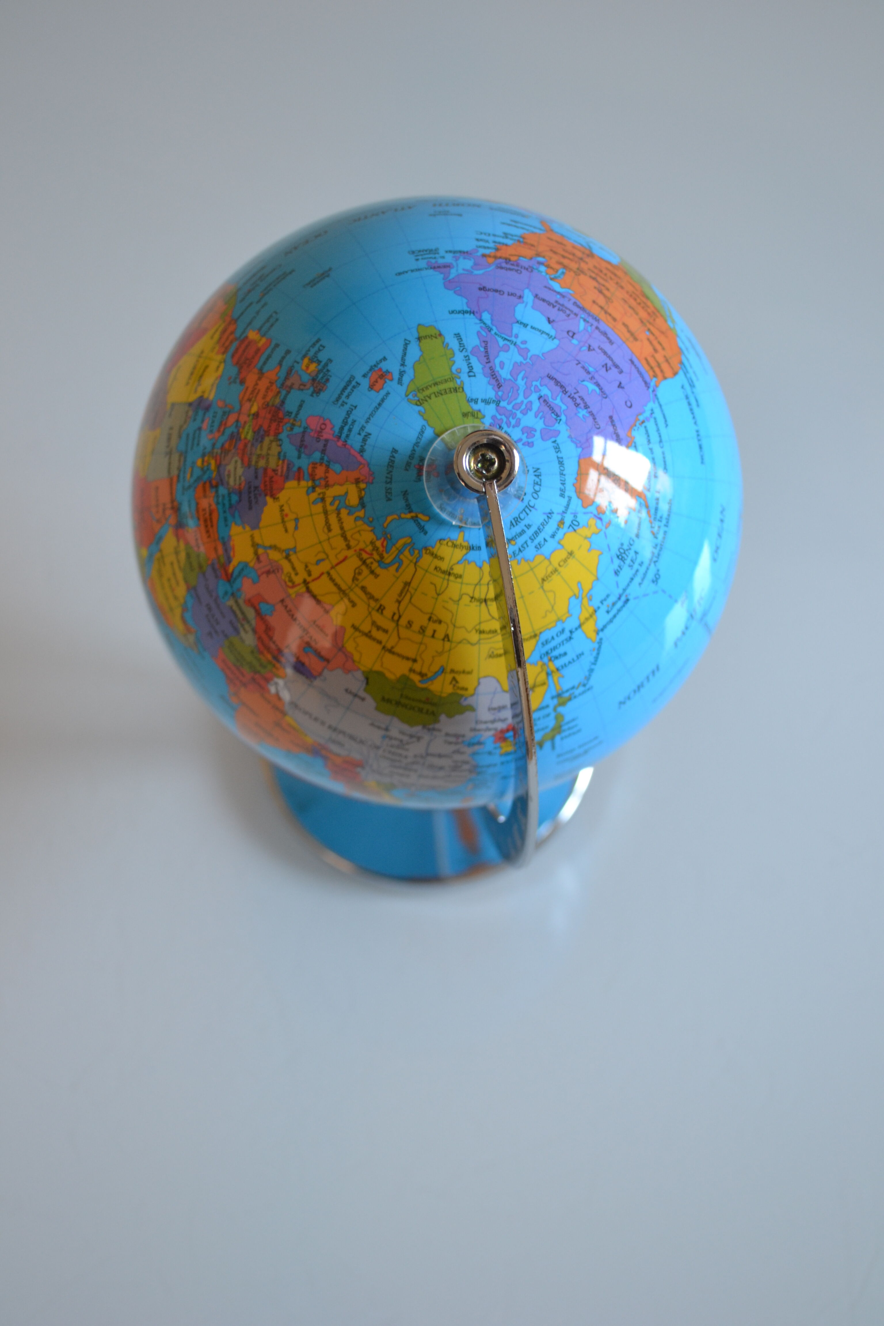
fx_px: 1768
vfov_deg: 41.1
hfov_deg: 28.1
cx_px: 442
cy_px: 663
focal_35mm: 48
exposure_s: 1/30
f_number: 4.8
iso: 400
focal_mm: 32
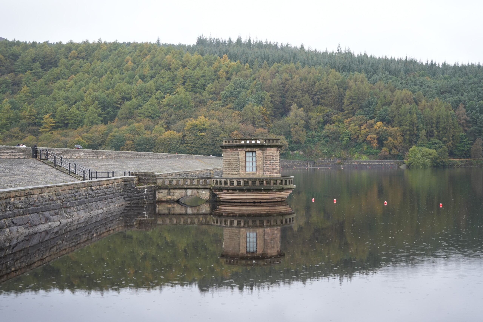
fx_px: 657
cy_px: 161
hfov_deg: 40.3
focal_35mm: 49
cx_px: 242
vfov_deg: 27.5
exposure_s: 1/160
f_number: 4.5
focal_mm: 49
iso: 1000
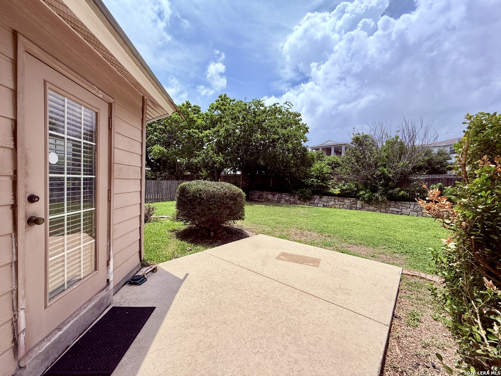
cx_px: 250
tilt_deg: -1.3
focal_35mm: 14
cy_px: 188
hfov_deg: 102.1
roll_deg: -1.9
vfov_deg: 85.7
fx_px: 203
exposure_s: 1/2611
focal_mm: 2.22
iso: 64
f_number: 2.2
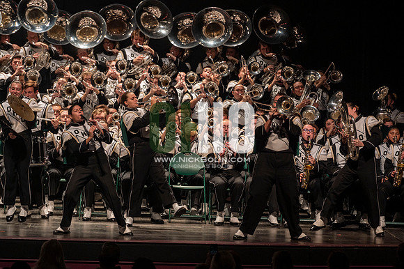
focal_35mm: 200
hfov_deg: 10.3
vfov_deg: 6.9
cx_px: 202
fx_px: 2243
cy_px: 134
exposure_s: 1/500
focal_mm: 200
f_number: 3.5
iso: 1250
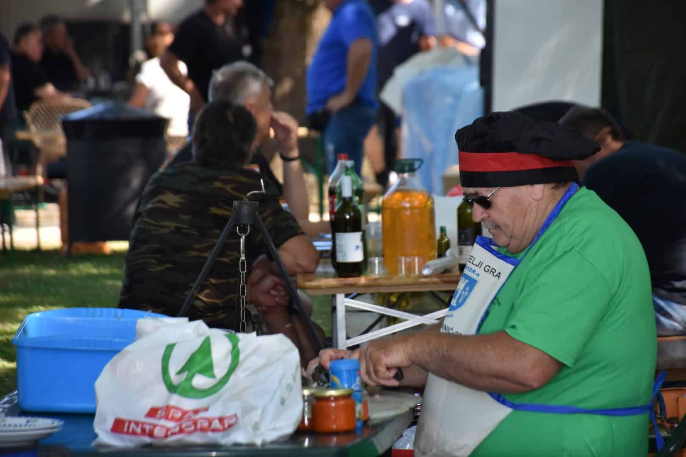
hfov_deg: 9.8
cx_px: 343
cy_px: 228
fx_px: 4001
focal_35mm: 210
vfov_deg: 6.5
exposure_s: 1/250
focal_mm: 140
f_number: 5.6
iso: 400
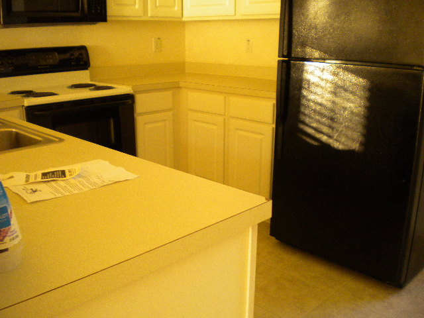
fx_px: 429
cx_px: 212
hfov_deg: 52.6
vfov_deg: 40.7
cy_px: 159
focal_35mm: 35
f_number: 3.1
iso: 342
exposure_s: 1/52
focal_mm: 6.3
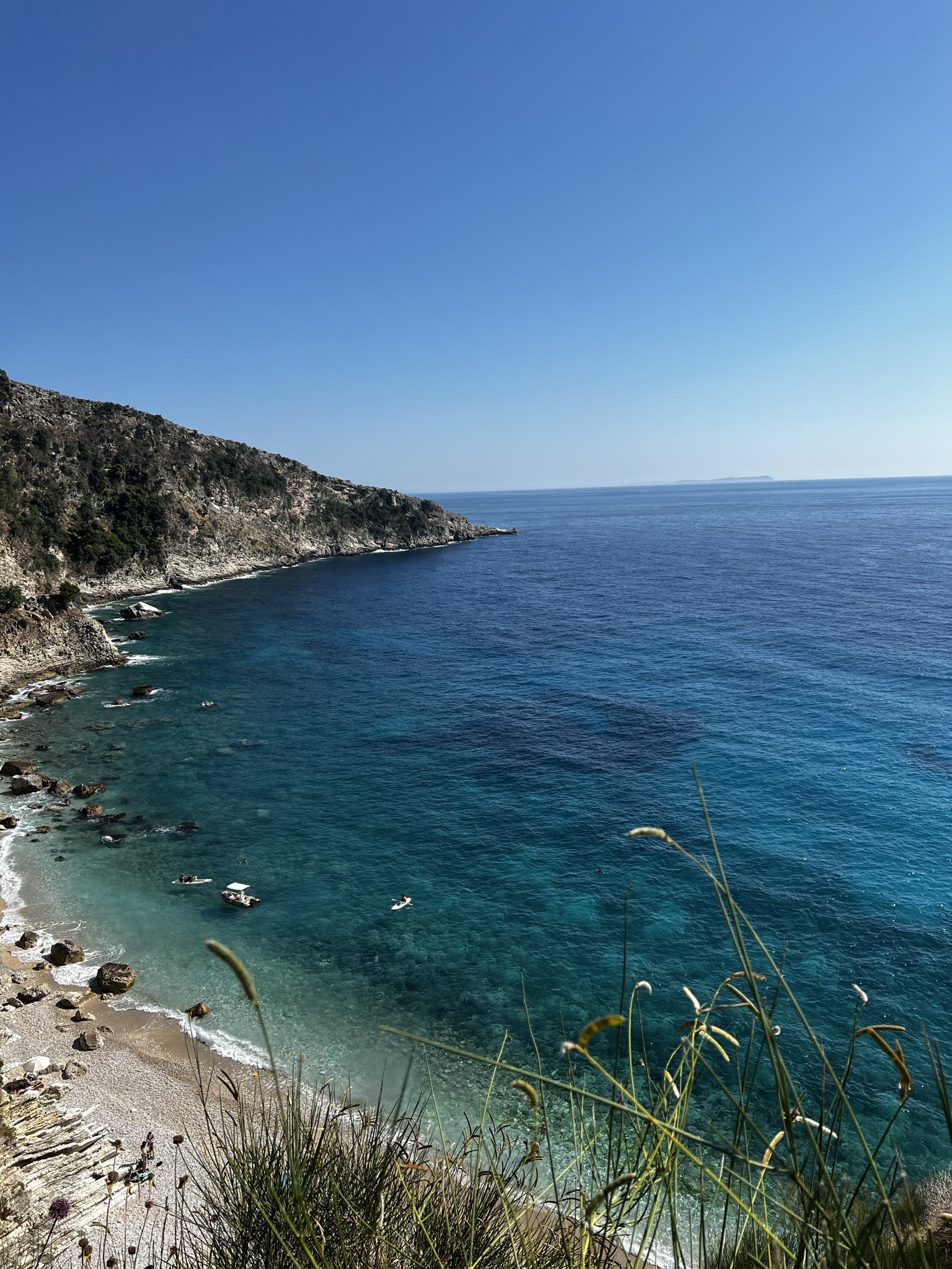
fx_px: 953
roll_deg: +1.8
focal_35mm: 26
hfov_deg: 53.1
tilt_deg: -9.0
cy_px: 634
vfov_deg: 67.3
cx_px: 476
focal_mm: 5.7
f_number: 1.5
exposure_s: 1/5882
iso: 50
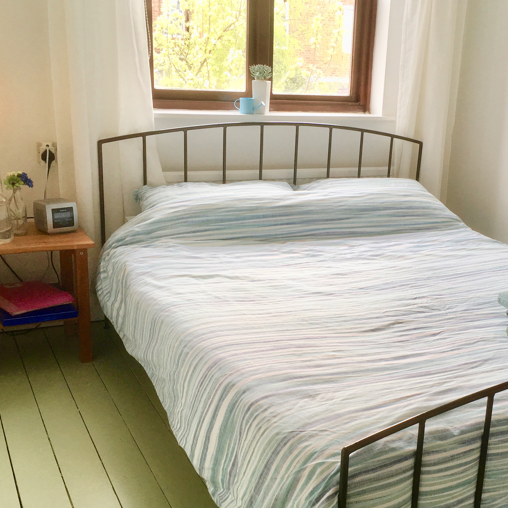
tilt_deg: -17.4
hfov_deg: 38.5
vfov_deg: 39.1
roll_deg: -3.8
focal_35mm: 43
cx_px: 354
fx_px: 714
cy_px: 288
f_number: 2.2
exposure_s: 1/100
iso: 32
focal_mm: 4.15
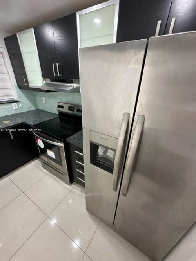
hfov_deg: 85.7
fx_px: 106
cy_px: 130
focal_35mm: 14
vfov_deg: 102.1
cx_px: 98
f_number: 2.2
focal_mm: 2.22
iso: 200
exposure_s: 1/60
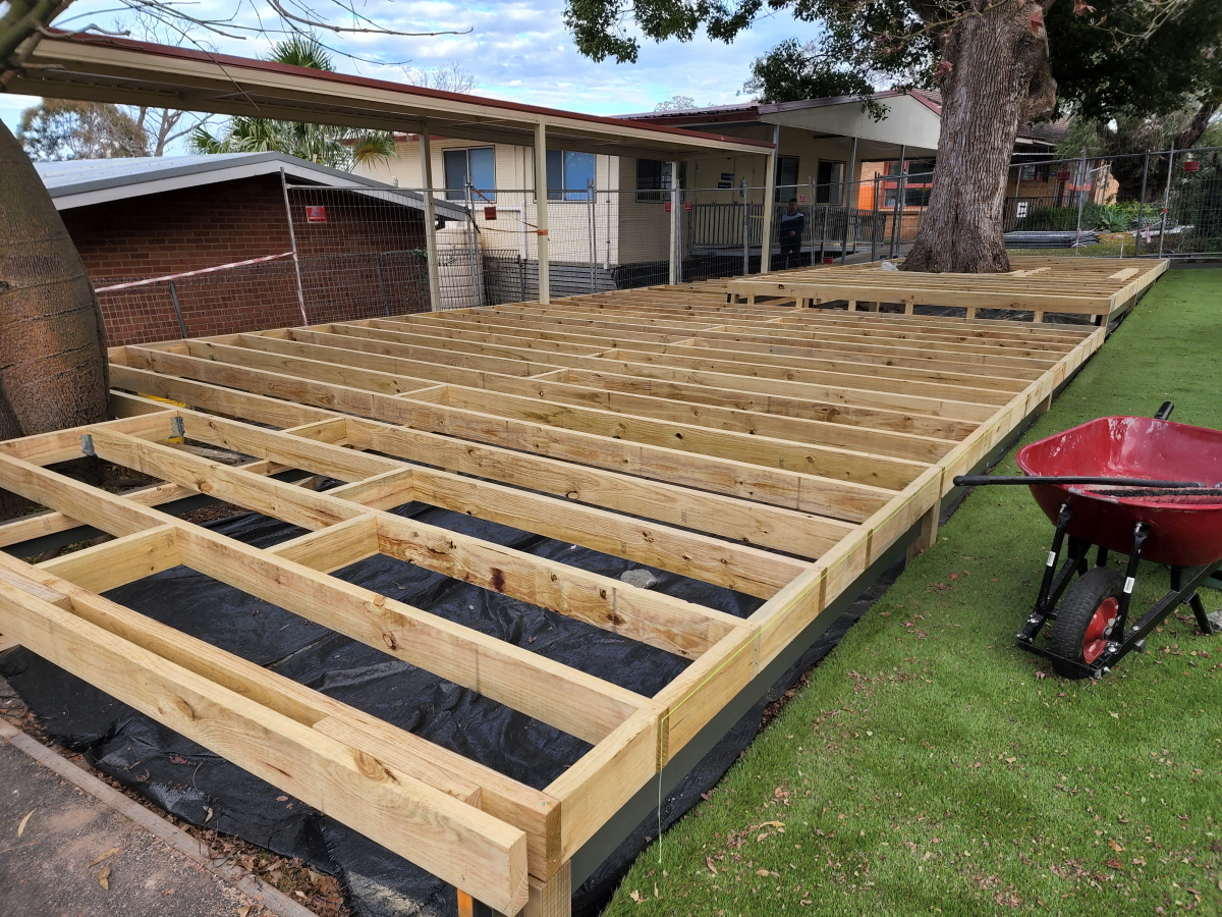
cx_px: 611
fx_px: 812
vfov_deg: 58.9
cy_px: 458
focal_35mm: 23
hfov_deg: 73.9
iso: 32
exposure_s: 1/180
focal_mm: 6.4
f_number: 1.8
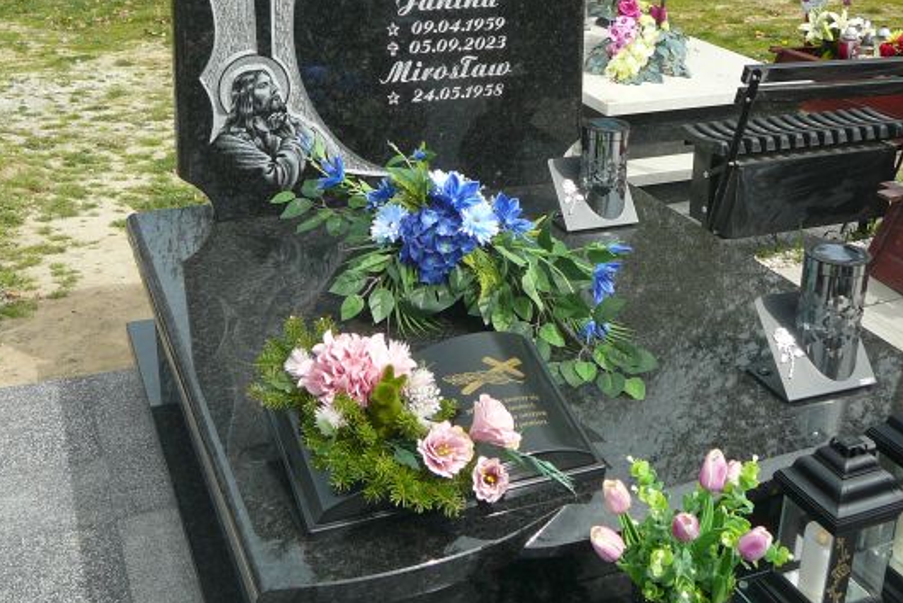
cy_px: 208
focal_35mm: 44
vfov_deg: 30.3
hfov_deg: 44.5
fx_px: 1104
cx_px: 454
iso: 80
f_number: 2.8
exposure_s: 1/800
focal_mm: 5.2
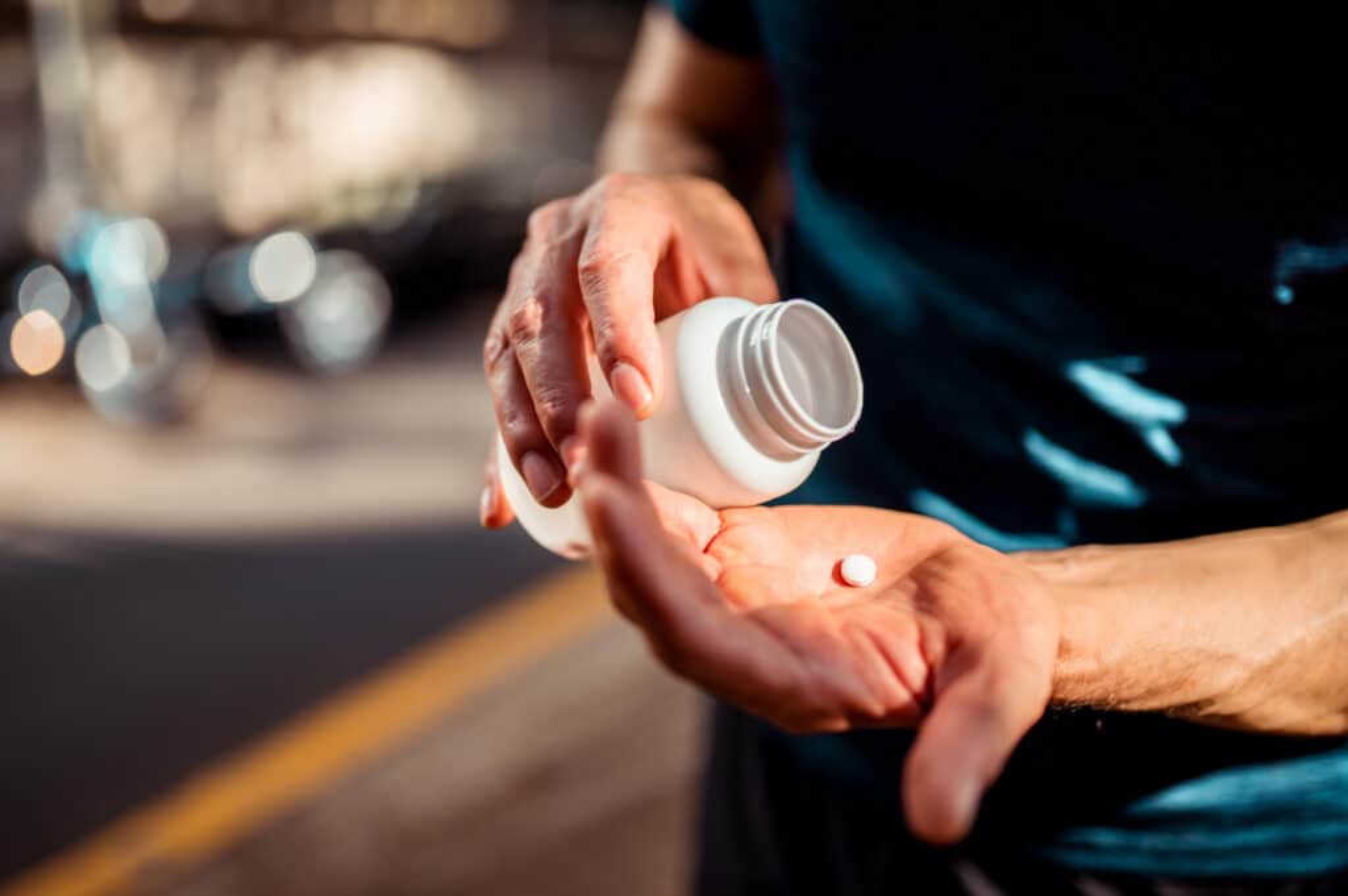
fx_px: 1309
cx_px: 674
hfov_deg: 54.5
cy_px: 448
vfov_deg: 37.8
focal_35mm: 35
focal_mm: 35
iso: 100
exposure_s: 1/125
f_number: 1.4
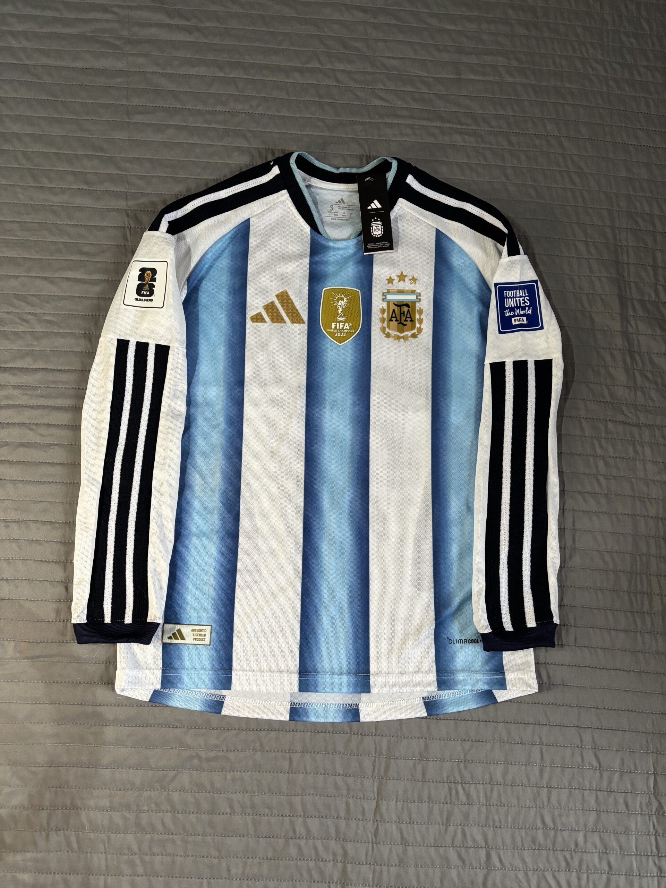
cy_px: 444
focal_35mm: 26
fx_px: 667
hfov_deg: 53.1
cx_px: 333
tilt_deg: -82.2
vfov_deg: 67.3
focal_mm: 5.96
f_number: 1.6
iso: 320
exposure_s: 1/50
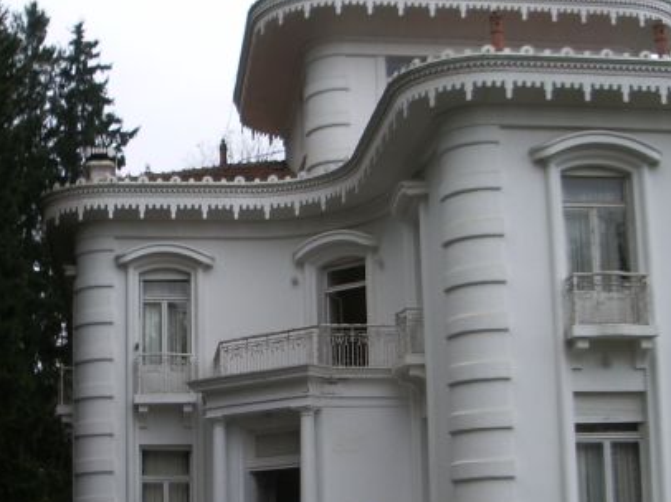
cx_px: 332
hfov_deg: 28.2
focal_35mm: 69
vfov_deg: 21.2
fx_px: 1337
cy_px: 358
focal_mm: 5.8
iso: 50
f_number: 2.6
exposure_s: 1/125
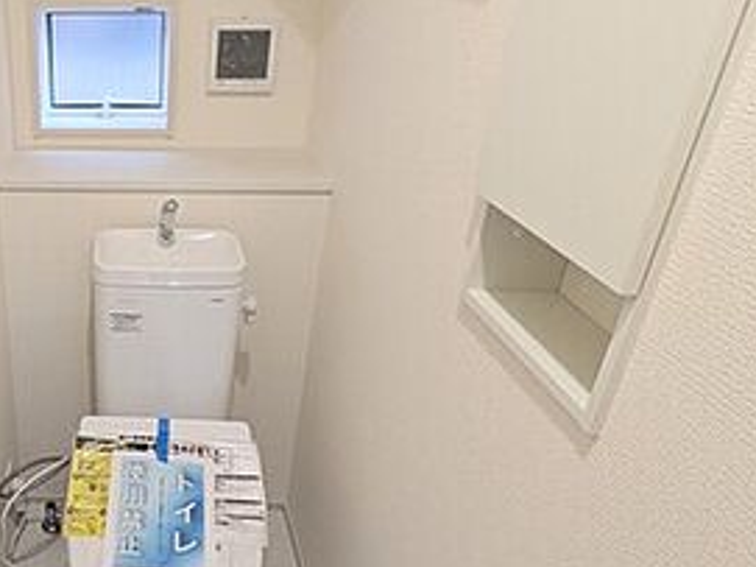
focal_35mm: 32
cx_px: 95
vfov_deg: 44.1
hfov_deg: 51.2
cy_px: 286
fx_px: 699
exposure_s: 1/25
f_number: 2.2
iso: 88
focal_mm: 1.83
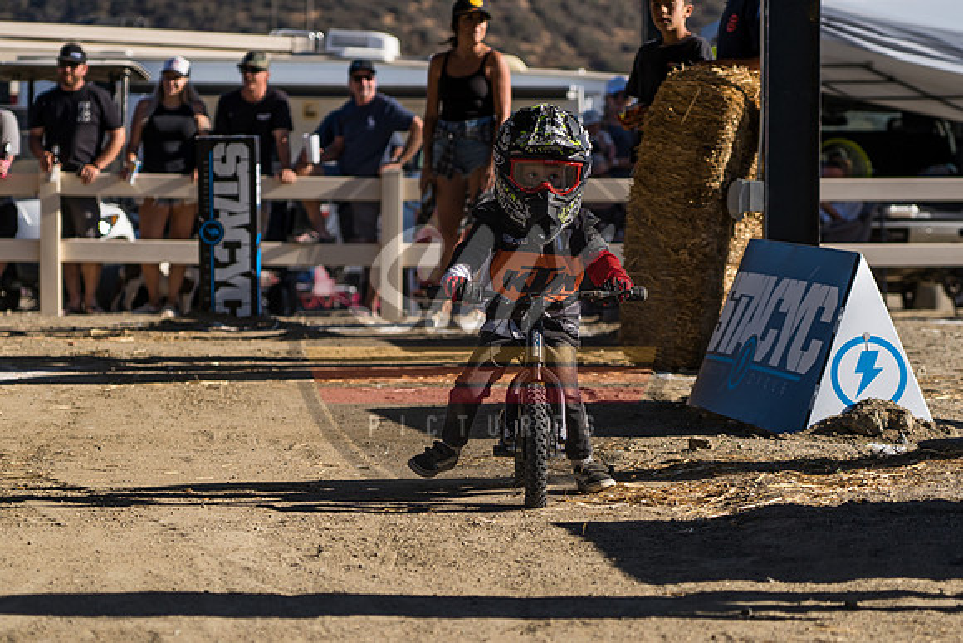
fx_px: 4201
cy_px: 322
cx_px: 482
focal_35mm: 157
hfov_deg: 13.1
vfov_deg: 8.7
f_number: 4
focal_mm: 105
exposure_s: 1/2000
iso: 200
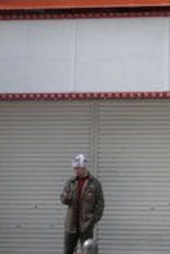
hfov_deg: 12.0
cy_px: -29
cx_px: 179
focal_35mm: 113
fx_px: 799
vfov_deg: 17.4
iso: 100
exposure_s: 1/800
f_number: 2
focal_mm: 20
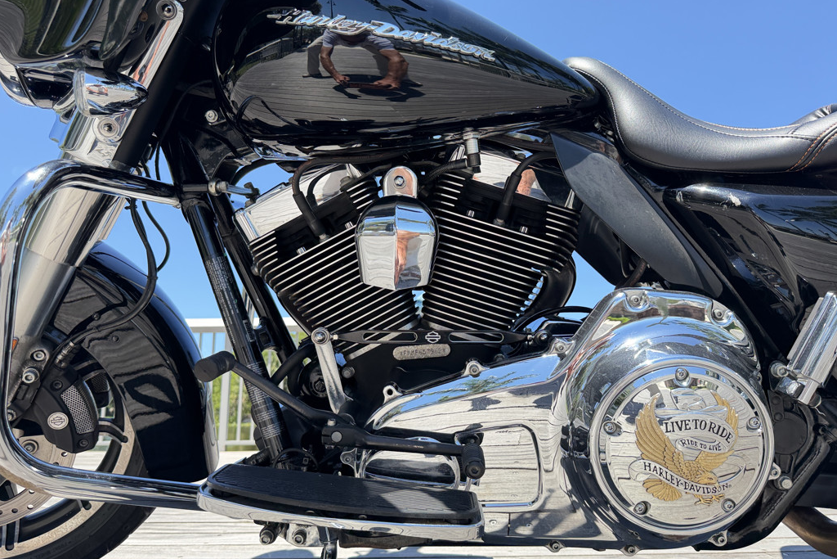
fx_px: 605
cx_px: 427
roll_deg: +2.2
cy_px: 298
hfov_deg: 69.4
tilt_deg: +8.1
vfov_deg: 49.5
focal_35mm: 26
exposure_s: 1/1156
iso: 100
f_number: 1.78
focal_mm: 6.76
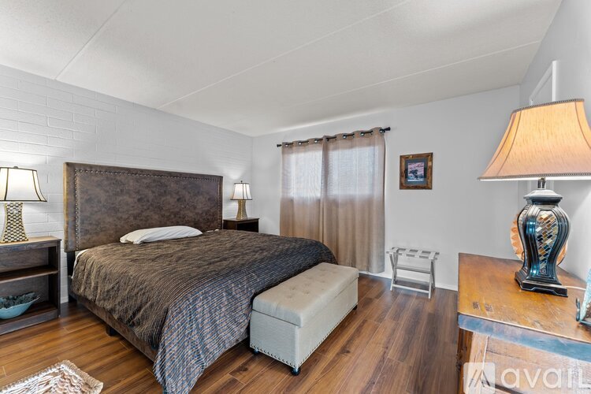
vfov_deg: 81.2
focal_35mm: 14
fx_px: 230
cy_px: 197
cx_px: 296
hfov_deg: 104.3
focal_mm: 14
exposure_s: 1.6
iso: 400
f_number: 8
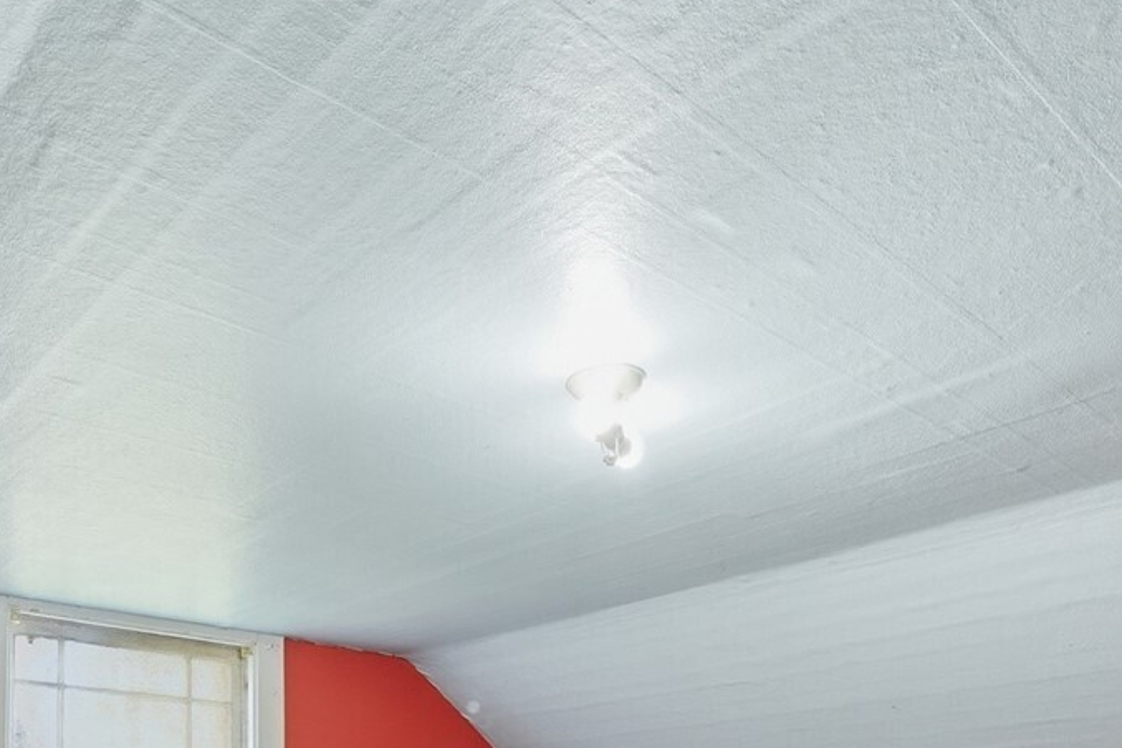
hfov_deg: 60.7
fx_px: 935
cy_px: 887
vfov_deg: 35.0
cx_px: 389
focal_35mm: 30
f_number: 9
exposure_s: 1/3.33
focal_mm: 12
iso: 250
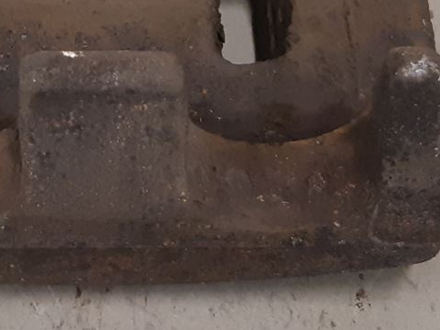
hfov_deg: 17.7
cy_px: -175
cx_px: 90
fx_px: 1398
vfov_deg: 12.7
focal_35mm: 110
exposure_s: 1/50
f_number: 1.7
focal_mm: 3.93
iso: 160
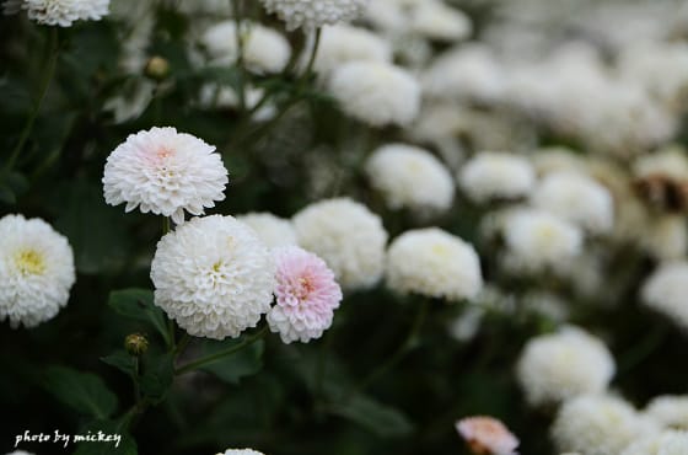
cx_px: 344
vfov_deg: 13.0
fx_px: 2001
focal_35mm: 105
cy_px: 228
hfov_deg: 19.5
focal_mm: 70
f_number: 5.3
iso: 400
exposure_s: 1/1250
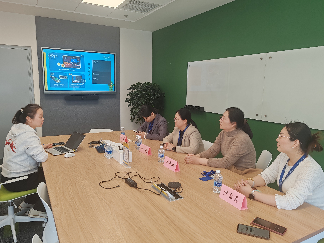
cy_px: 122
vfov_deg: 51.4
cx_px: 162
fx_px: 253
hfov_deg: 65.3
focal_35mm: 27
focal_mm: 6.12
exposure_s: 1/100
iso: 320
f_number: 1.9
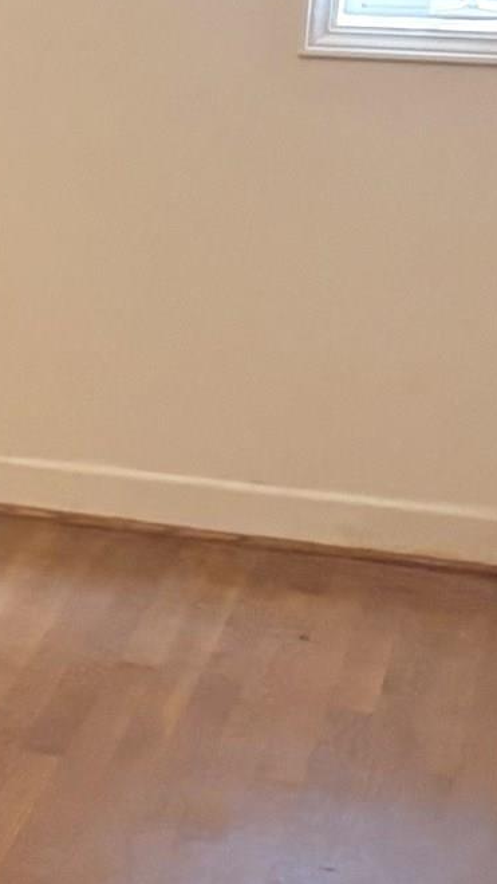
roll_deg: +0.5
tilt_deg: -9.4
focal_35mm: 132
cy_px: 266
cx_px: -1364
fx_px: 3091
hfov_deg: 7.2
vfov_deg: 16.2
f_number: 1.6
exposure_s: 1/60
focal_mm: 5.96
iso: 160
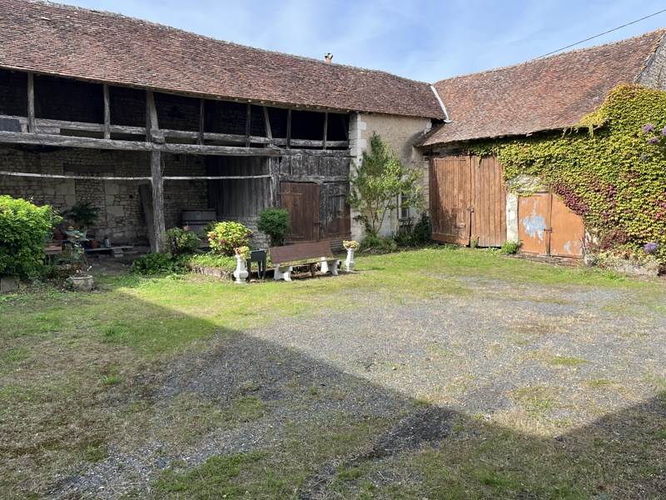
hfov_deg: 67.3
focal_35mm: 26
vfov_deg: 53.1
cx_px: 333
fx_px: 500
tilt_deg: -5.0
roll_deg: +0.8
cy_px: 250
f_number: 1.6
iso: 50
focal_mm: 5.1
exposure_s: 1/1199
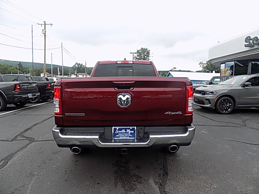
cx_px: 130
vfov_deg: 58.9
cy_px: 97
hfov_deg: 73.9
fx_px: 172
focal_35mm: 23
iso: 80
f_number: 3.1
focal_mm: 4
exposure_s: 1/250
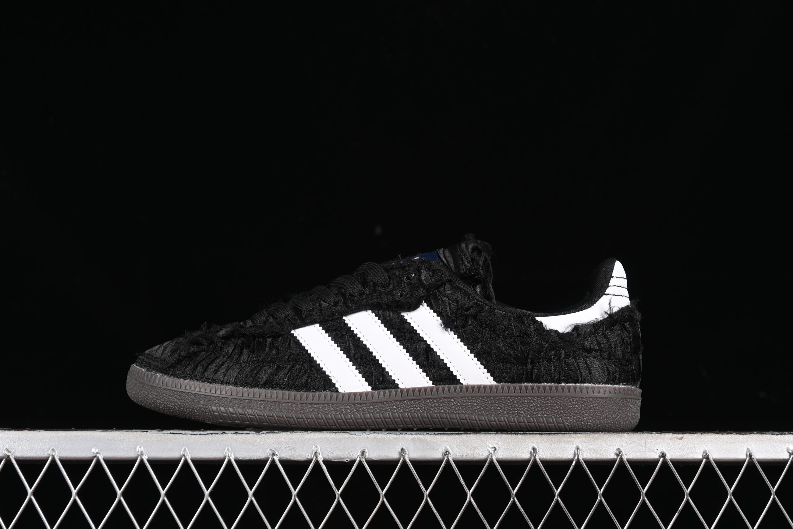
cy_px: 264
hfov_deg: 27.0
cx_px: 396
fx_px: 1652
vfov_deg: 18.2
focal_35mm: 75
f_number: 6.3
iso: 160
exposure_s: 1/60
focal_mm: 50
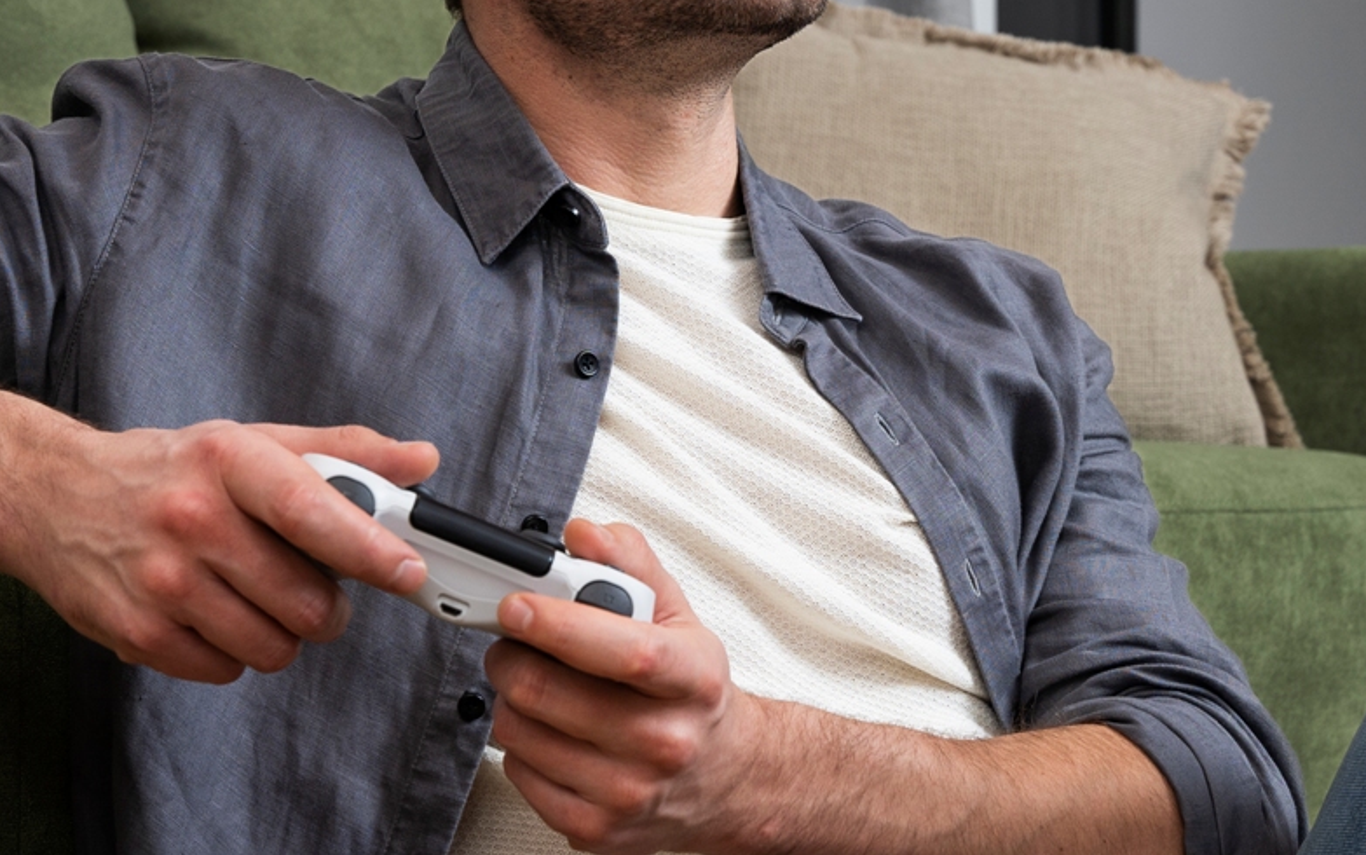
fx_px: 3610
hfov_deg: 21.3
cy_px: 426
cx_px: 921
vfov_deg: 13.5
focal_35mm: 97
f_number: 5.6
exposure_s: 1/160
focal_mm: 41.4
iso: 125
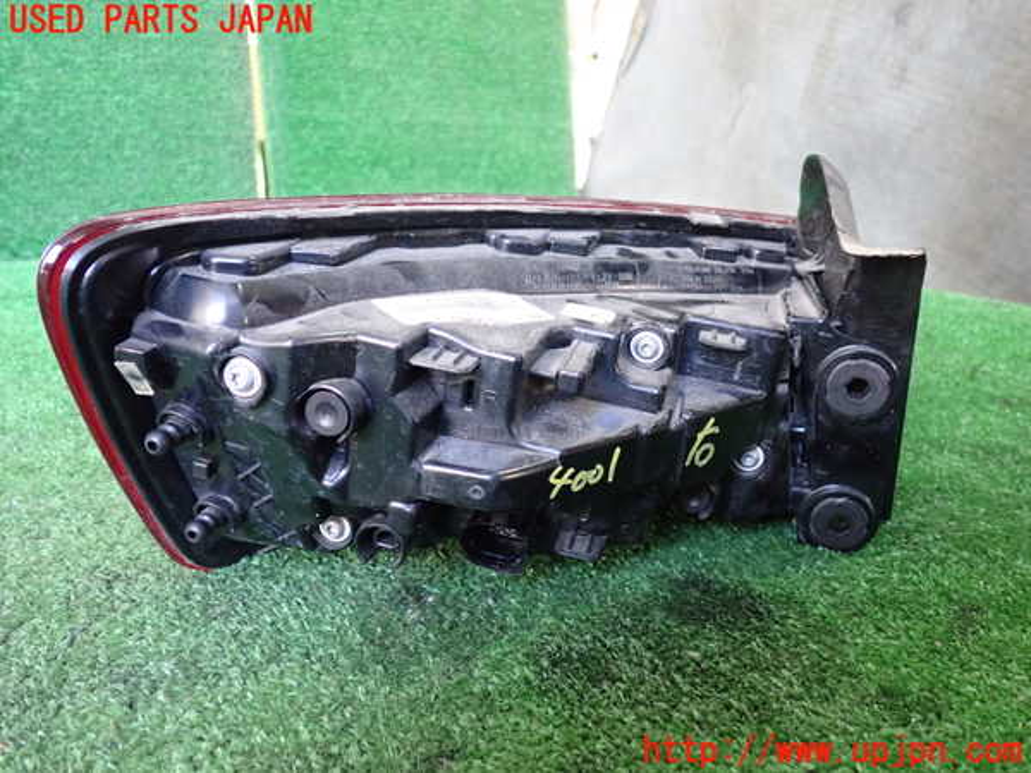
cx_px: 516
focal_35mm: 30
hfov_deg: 60.0
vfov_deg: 46.8
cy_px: 386
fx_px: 894
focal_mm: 5.4
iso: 640
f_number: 2.3
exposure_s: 1/50
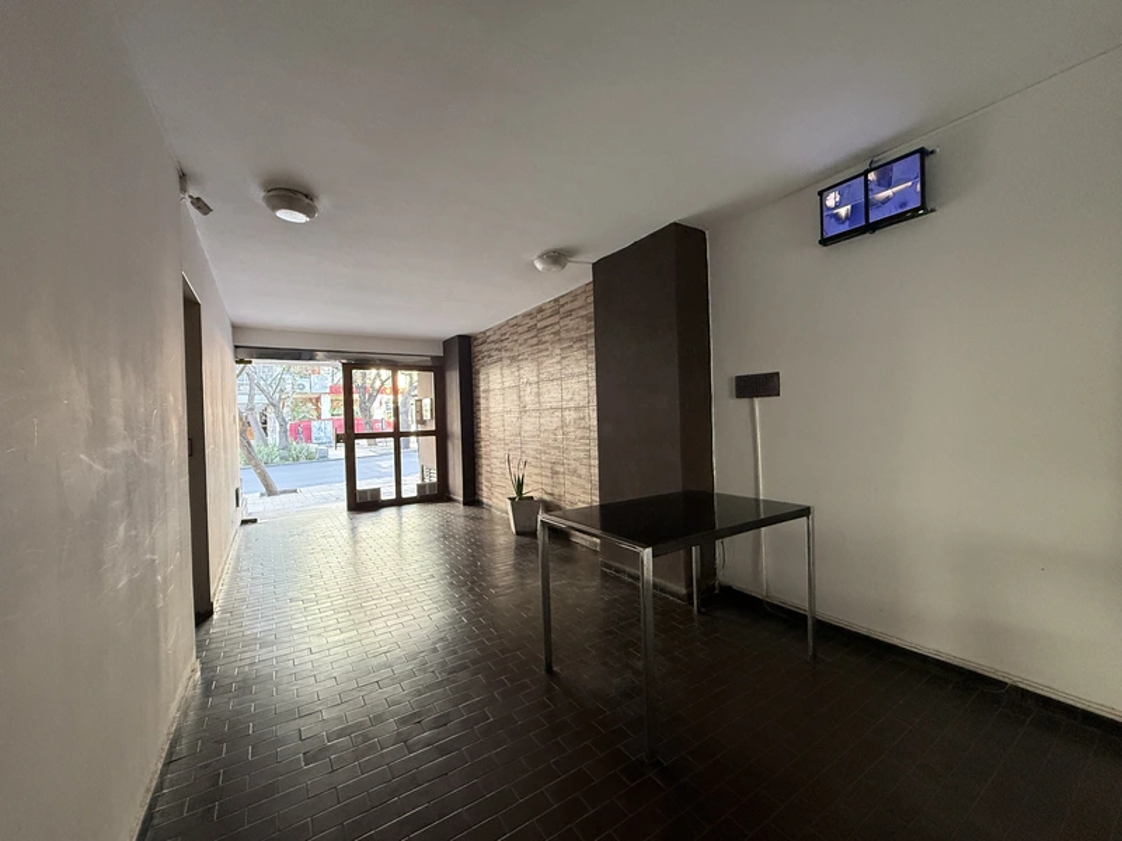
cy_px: 420
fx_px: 454
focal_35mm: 14
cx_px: 561
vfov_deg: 85.7
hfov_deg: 102.1
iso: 400
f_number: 2.2
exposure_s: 1/60
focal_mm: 2.22
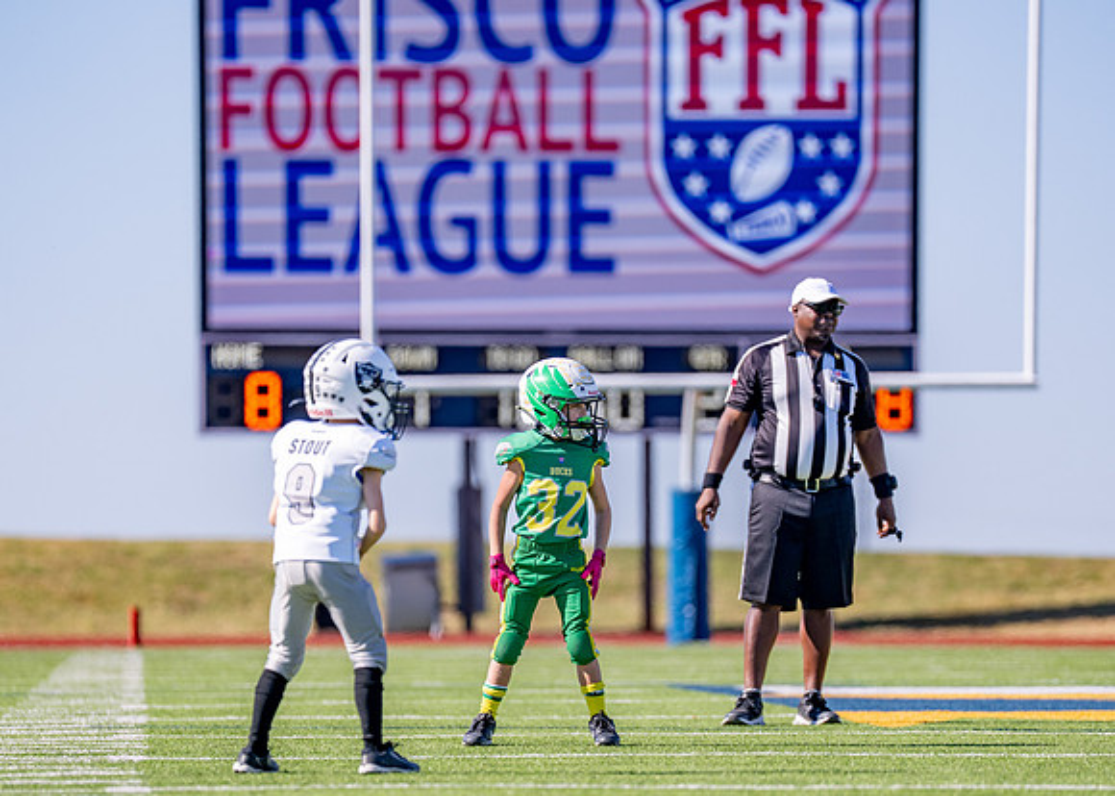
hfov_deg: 7.0
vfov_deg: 5.0
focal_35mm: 288
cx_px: 545
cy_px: 535
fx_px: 9116
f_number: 2.8
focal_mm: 200
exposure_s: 1/3200
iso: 160
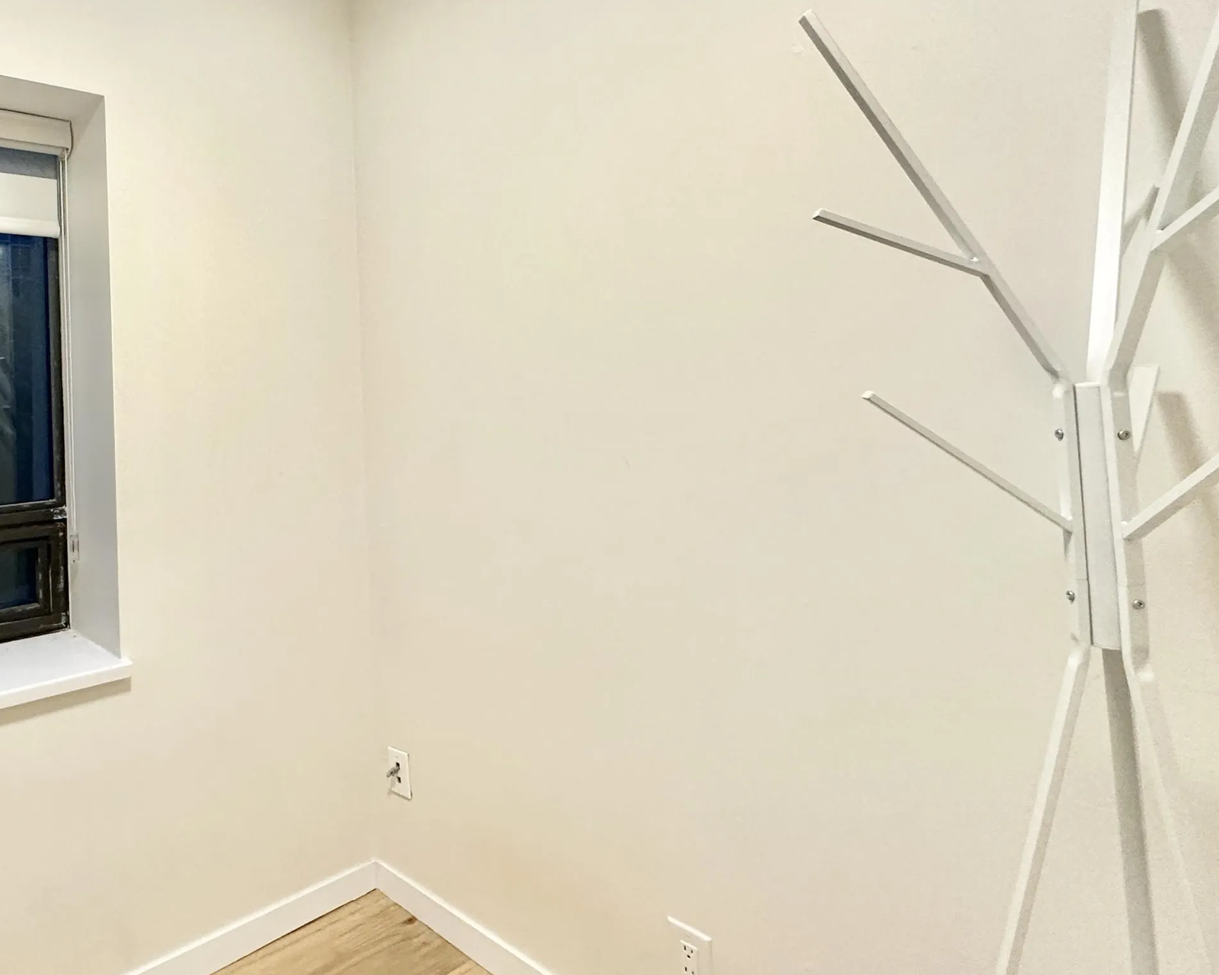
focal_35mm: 22
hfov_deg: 68.4
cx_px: 256
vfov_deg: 62.5
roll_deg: +3.1
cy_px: 381
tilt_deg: +1.1
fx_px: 794
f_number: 2.2
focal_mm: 2.22
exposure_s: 1/120
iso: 200
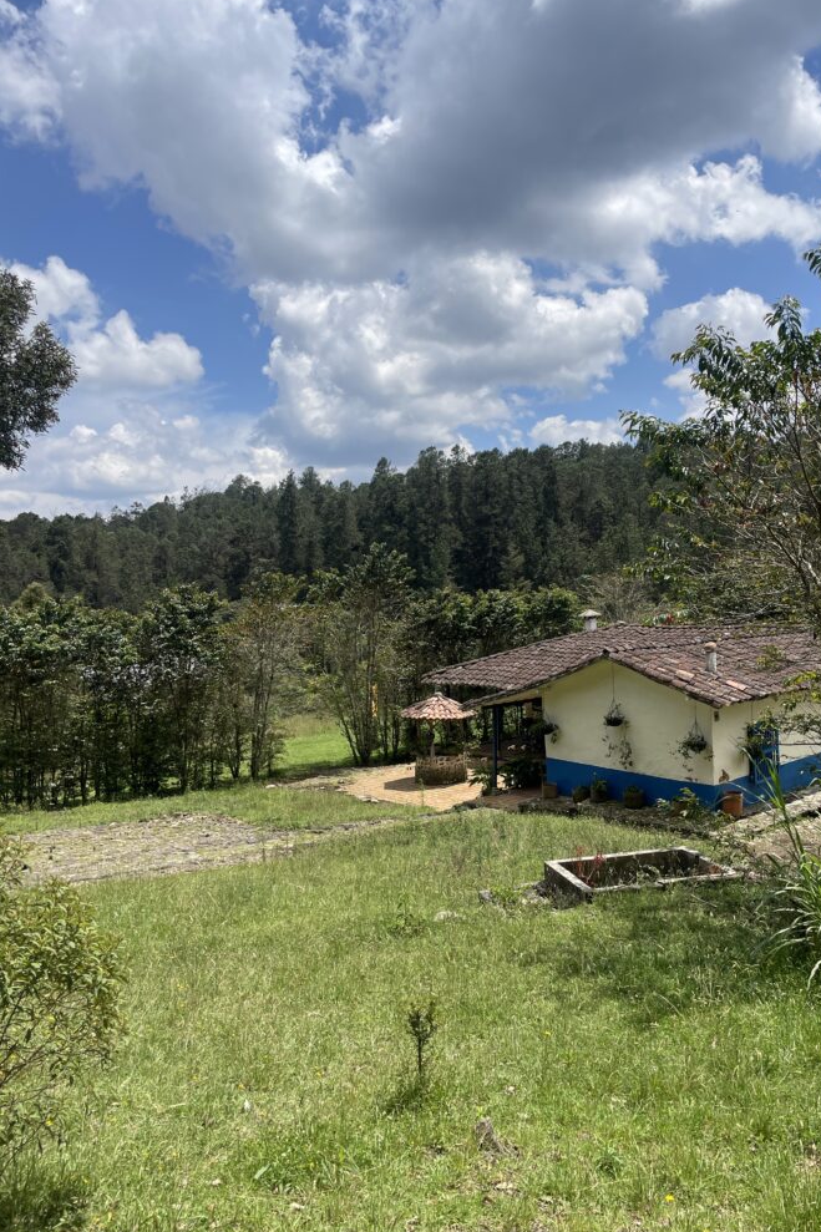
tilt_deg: -0.2
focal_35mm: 28
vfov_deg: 65.5
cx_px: 477
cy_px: 607
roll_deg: +2.3
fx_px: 958
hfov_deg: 46.2
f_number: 1.6
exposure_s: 1/4651
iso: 32
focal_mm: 4.2
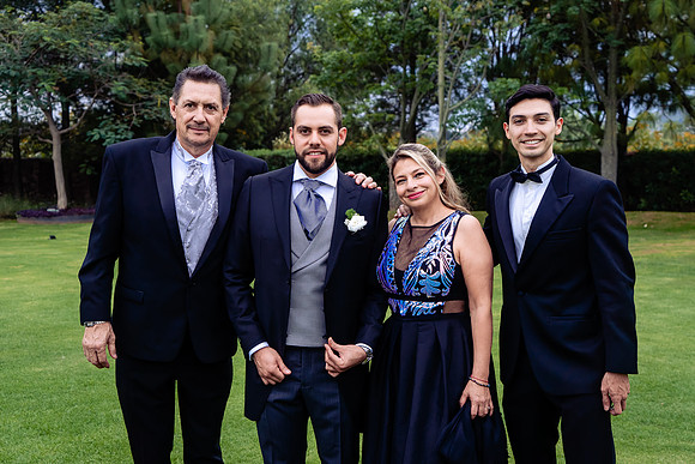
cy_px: 252
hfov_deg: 43.9
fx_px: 862
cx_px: 347
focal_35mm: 45
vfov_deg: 30.1
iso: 640
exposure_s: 1/400
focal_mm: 40
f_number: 4.5
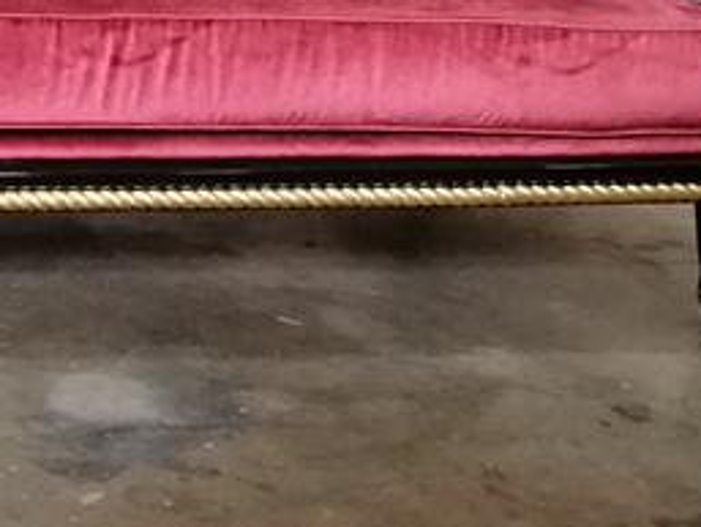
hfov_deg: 16.6
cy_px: -90
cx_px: -513
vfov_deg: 14.2
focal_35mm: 101
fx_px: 2046
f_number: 2.2
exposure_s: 1/33.3
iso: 320
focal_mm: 3.81
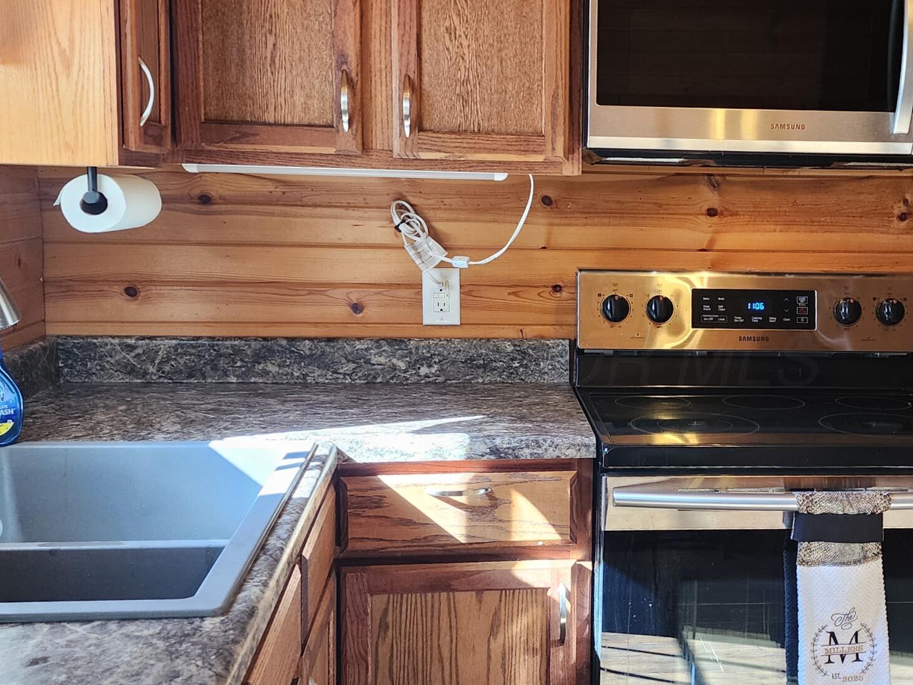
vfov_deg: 30.9
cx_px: 636
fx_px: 1240
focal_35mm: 47
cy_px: 360
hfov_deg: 39.8
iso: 320
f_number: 1.8
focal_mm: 6.4
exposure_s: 1/120
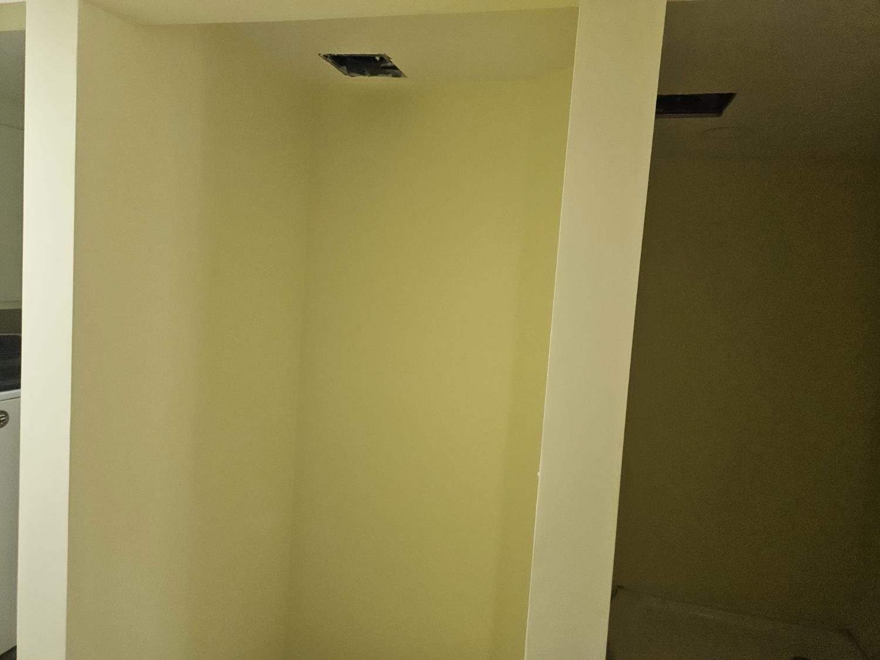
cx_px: 440
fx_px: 585
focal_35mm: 23
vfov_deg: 58.9
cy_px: 330
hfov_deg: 73.9
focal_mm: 5.4
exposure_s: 1/120
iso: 640
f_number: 1.8
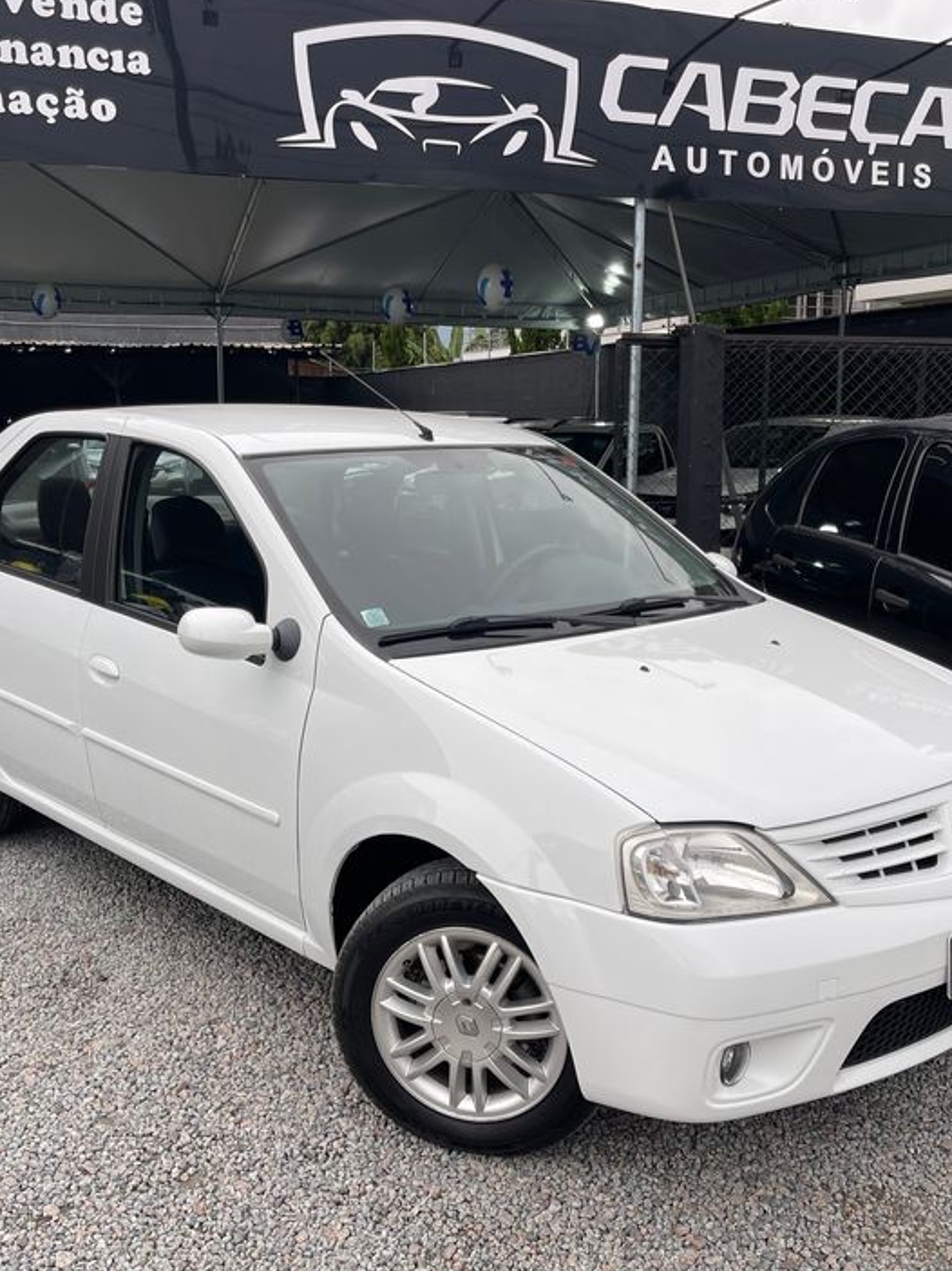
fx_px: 1248
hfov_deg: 41.8
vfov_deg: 54.0
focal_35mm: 34
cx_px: 452
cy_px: 641
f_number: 1.6
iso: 32
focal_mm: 5.1
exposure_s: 1/364
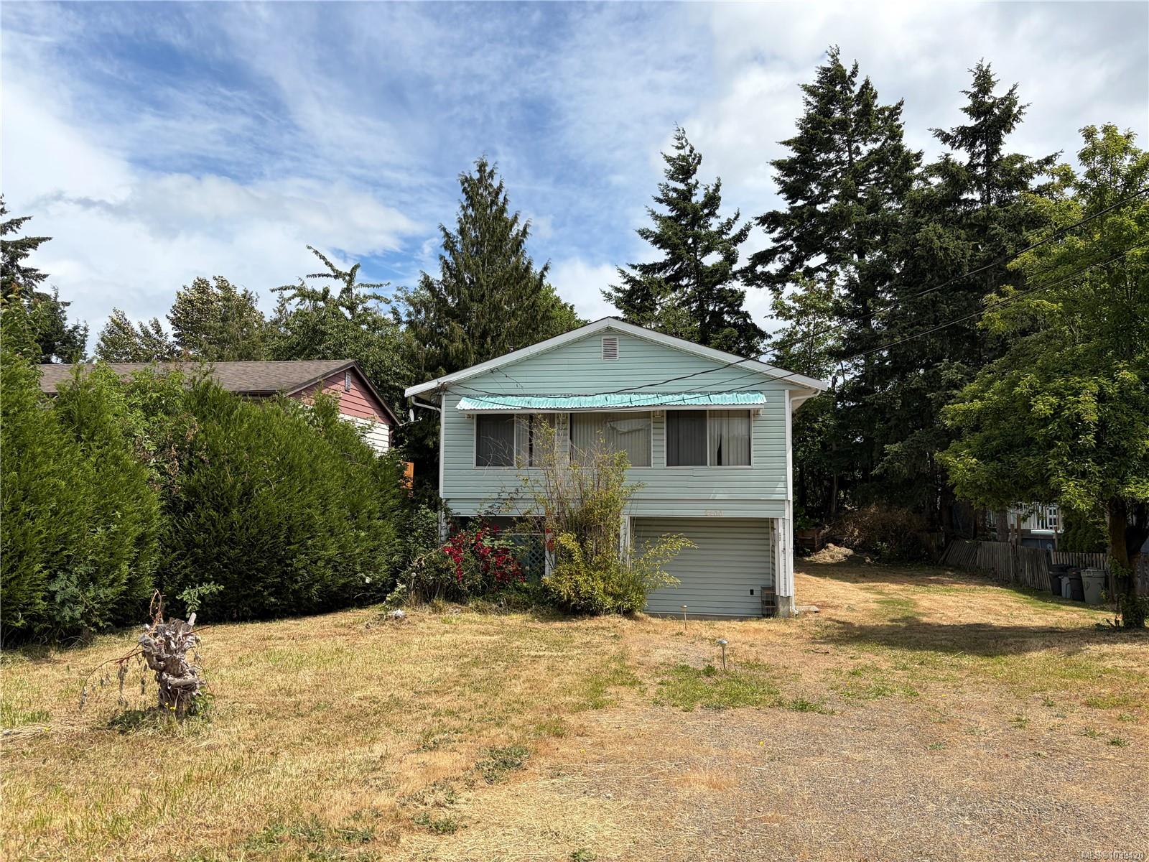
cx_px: 574
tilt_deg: +4.5
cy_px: 431
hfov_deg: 67.3
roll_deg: +0.0
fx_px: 863
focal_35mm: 26
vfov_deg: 53.1
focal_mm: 5.96
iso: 64
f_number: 1.6
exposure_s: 1/5348
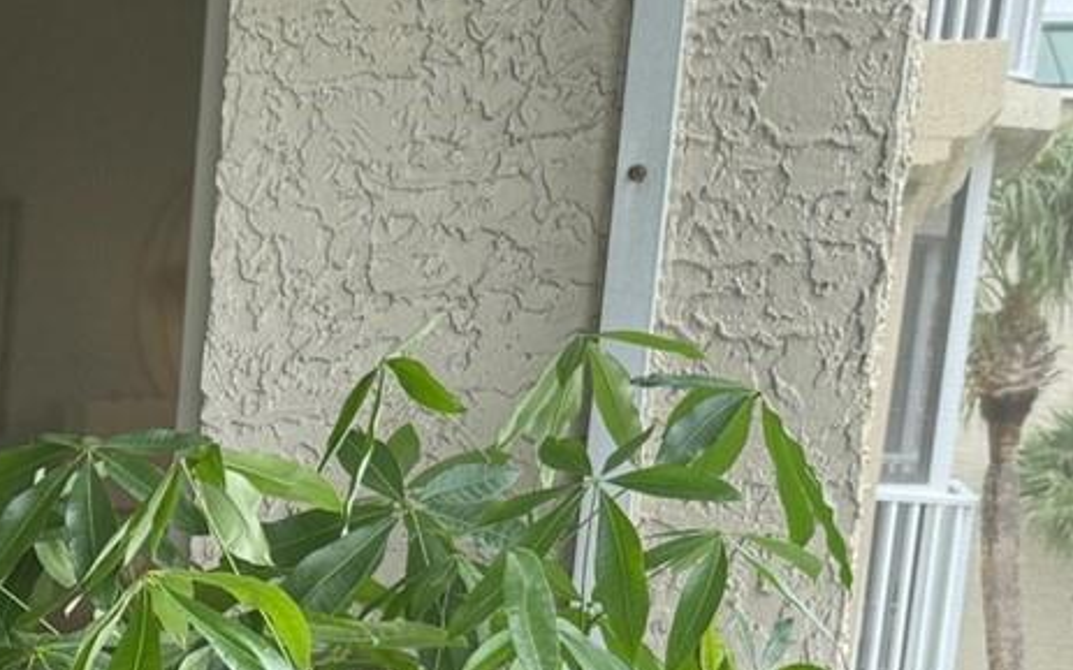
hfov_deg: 20.7
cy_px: 964
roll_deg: -1.6
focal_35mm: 88
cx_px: -445
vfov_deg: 14.0
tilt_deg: -12.8
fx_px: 2572
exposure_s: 1/121
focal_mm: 6.76
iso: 100
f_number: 1.78
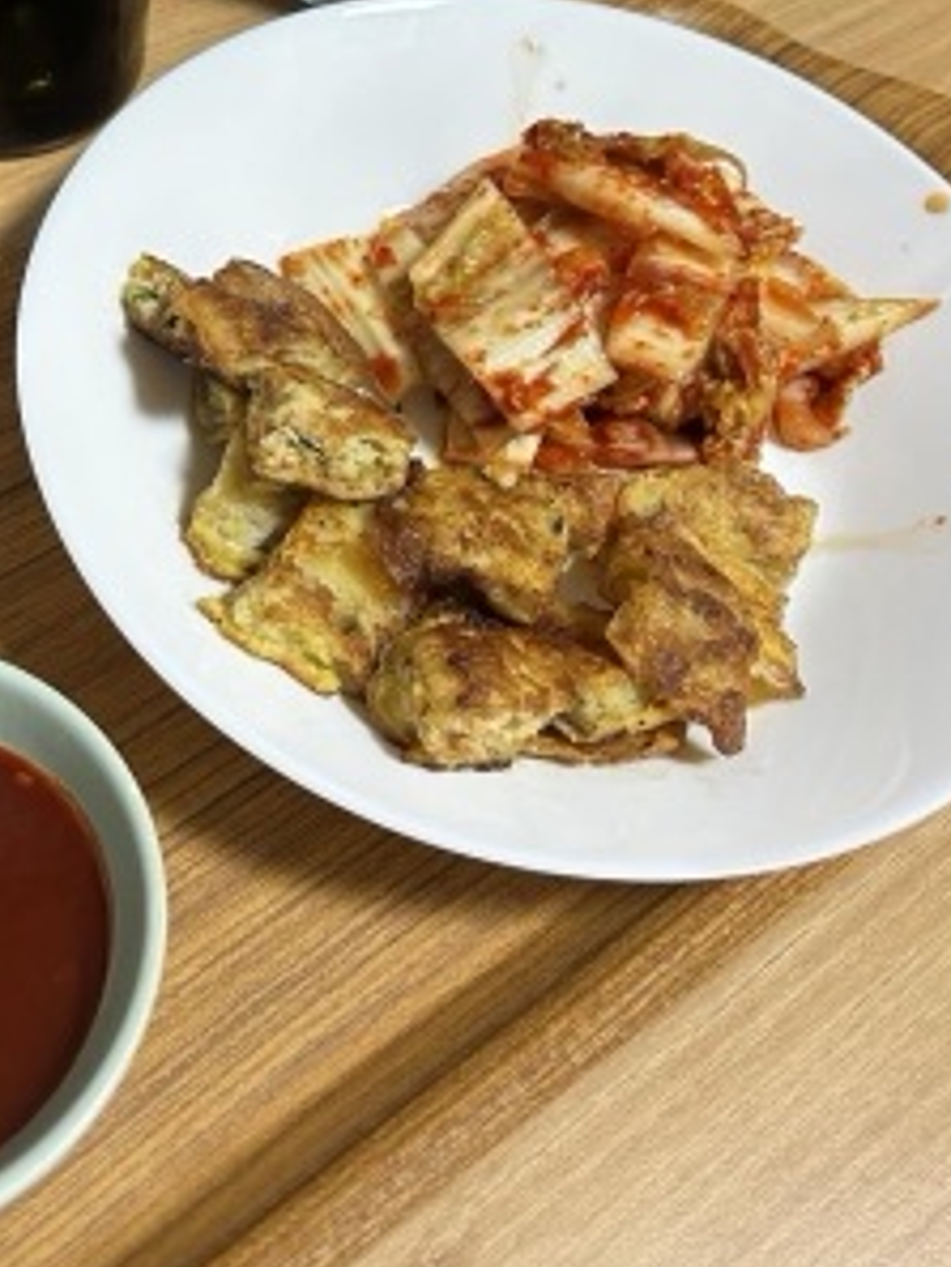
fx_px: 1537
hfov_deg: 33.5
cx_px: 213
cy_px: 299
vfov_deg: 43.2
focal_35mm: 42
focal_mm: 5.7
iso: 200
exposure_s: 1/60
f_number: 1.5
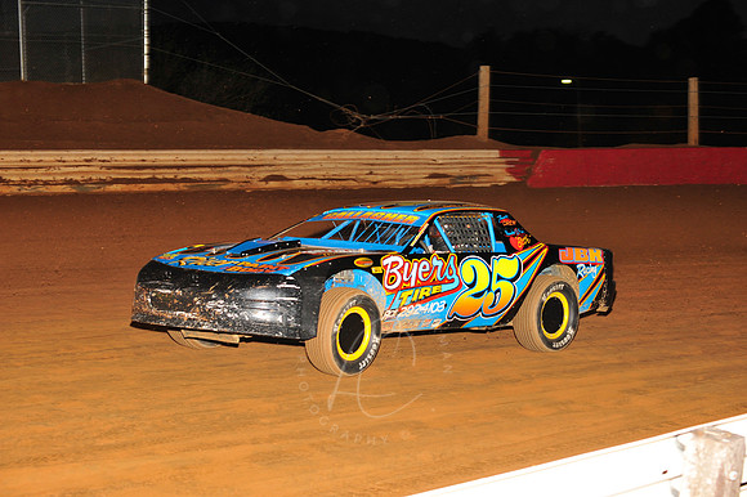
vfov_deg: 17.0
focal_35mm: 80
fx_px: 1659
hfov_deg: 25.4
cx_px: 374
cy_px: 248
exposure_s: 1/250
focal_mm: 80
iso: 1000
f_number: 6.3
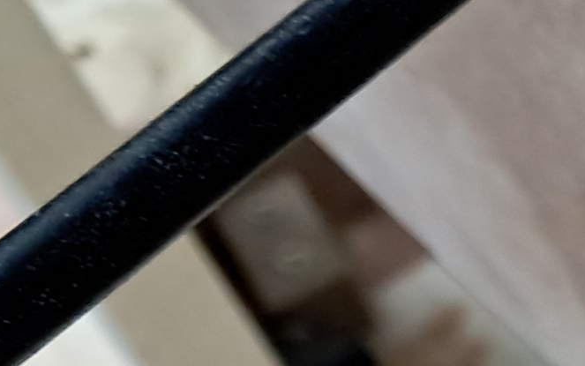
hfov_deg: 10.2
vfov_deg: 7.2
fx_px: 2807
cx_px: 1444
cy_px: 685
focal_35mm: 176
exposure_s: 1/33
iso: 640
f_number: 1.8
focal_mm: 4
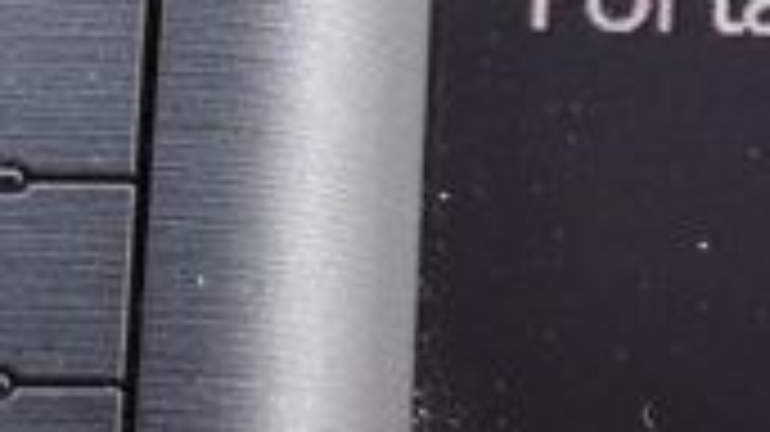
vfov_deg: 3.7
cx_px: 1427
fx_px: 6717
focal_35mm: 329
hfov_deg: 6.4
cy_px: -194
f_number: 8
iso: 400
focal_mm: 35
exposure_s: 1/50
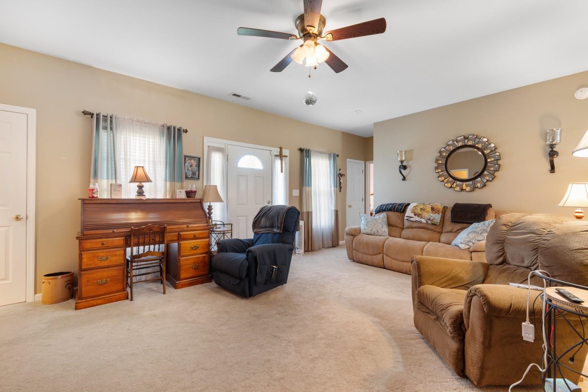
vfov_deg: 77.3
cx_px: 294
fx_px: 245
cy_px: 196
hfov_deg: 100.4
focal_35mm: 15
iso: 100
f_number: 4.5
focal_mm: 10
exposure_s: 1/5
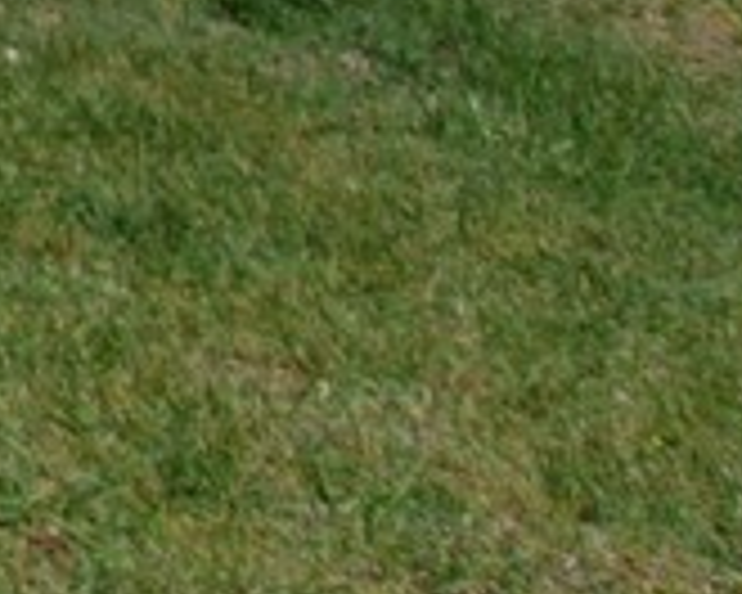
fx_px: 3601
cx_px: -1493
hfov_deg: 9.3
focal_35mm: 164
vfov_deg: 8.3
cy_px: -1035
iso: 80
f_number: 10.4
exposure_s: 1/140
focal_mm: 4.9
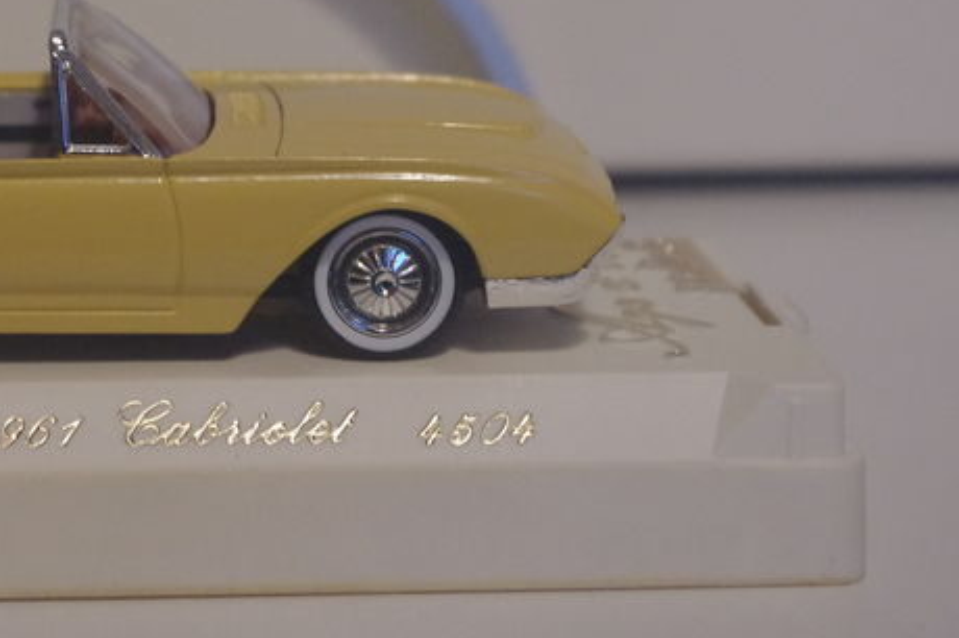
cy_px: 96
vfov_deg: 12.0
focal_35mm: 113
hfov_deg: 17.9
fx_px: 3008
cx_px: 133
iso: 2000
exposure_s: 1/80
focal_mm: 35
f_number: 5.6
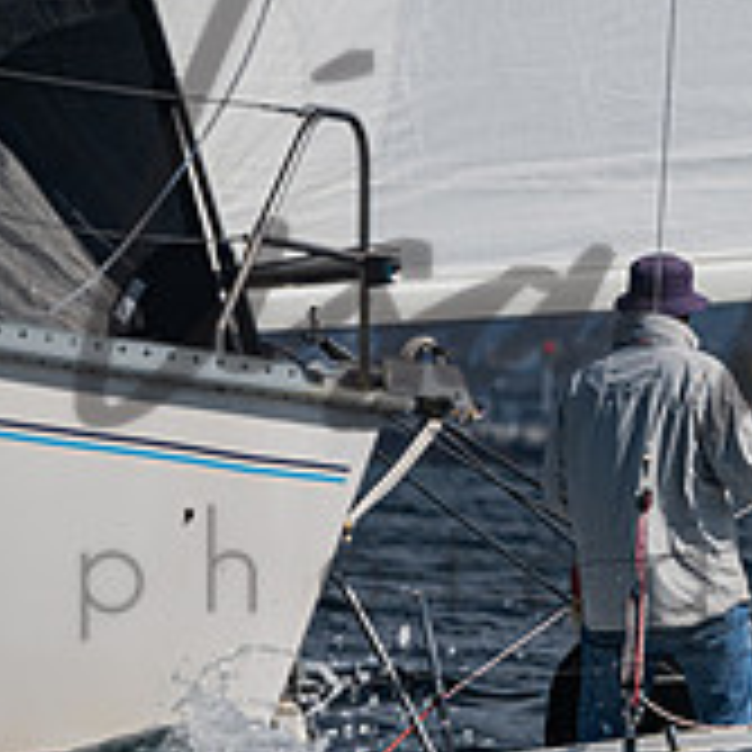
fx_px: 22366
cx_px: 1374
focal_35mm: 910
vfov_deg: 1.9
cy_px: 96
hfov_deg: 1.9
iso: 320
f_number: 6.3
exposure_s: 1/5000
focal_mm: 250
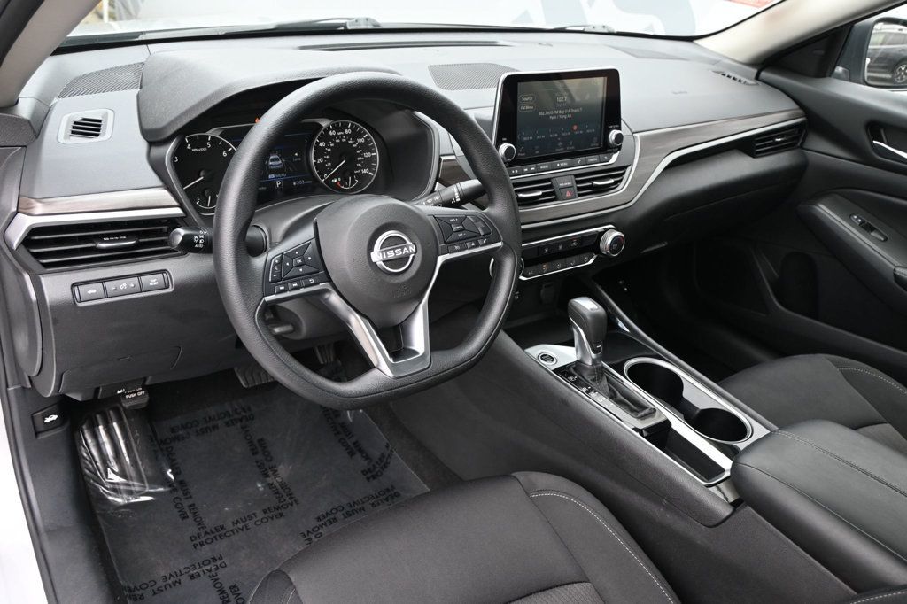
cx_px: 454
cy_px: 302
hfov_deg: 61.9
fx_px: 756
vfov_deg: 43.6
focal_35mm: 30
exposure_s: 1/200
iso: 400
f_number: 3.8
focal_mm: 20
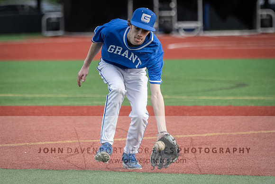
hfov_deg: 3.7
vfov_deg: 2.5
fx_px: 4211
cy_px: 62
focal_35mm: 551
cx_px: 90
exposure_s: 1/2000
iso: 2000
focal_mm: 310
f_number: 5.6
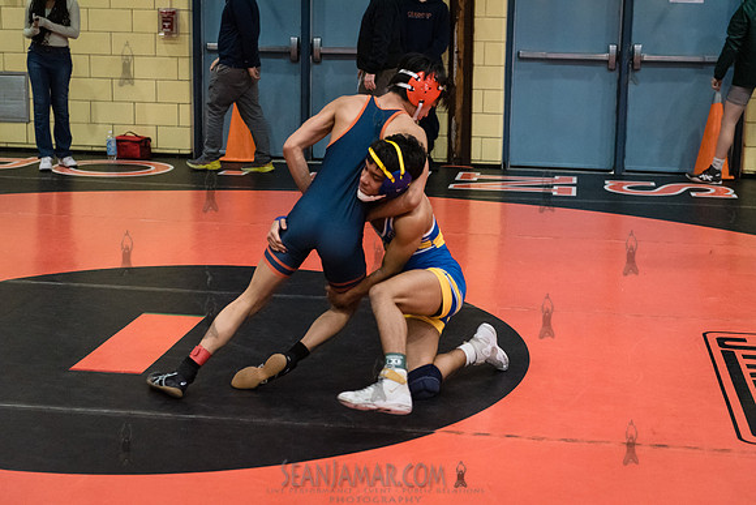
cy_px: 252
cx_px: 378
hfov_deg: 32.4
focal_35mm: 62
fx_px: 1302
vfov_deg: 21.9
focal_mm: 62
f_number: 3.2
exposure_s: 1/640
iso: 8000
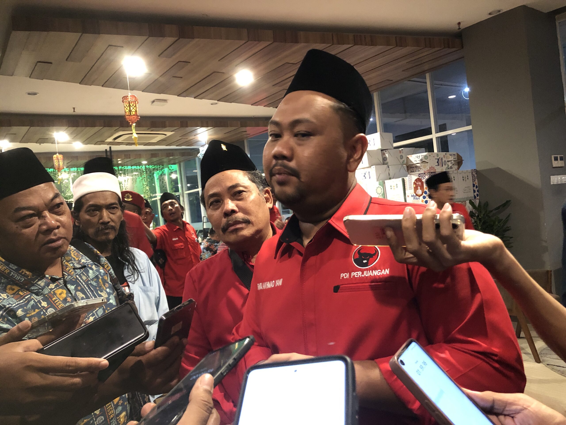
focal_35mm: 28
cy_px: 212
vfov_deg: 49.7
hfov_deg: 63.4
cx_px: 283
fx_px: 458
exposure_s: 1/26
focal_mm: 4
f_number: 1.8
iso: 640
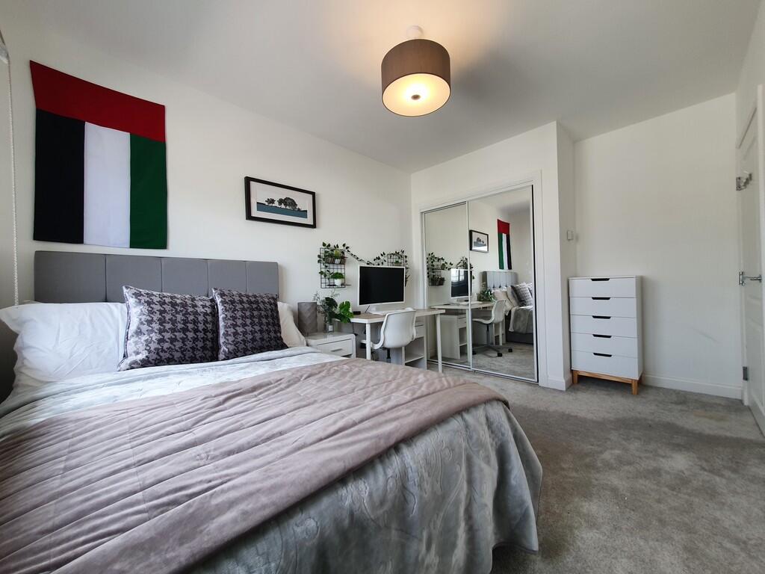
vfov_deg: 89.9
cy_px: 287
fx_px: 287
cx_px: 382
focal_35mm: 13
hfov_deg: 106.2
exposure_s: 1/50
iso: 50
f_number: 2.2
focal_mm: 1.8
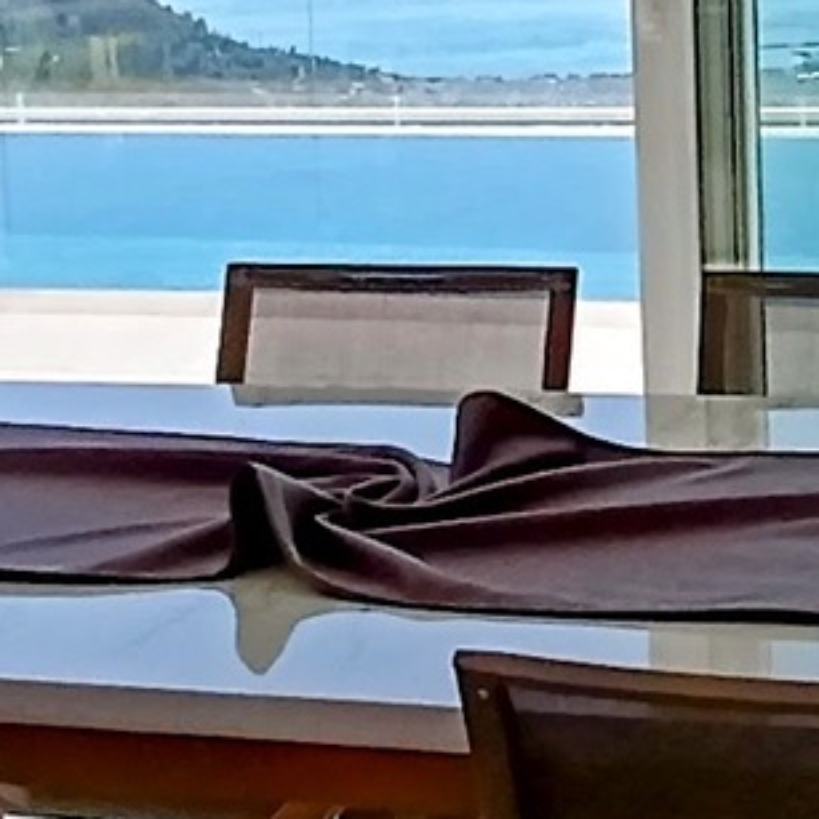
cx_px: 630
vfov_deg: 18.3
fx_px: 2516
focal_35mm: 94
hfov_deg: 18.4
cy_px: 141
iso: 102
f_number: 2.2
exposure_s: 1/822
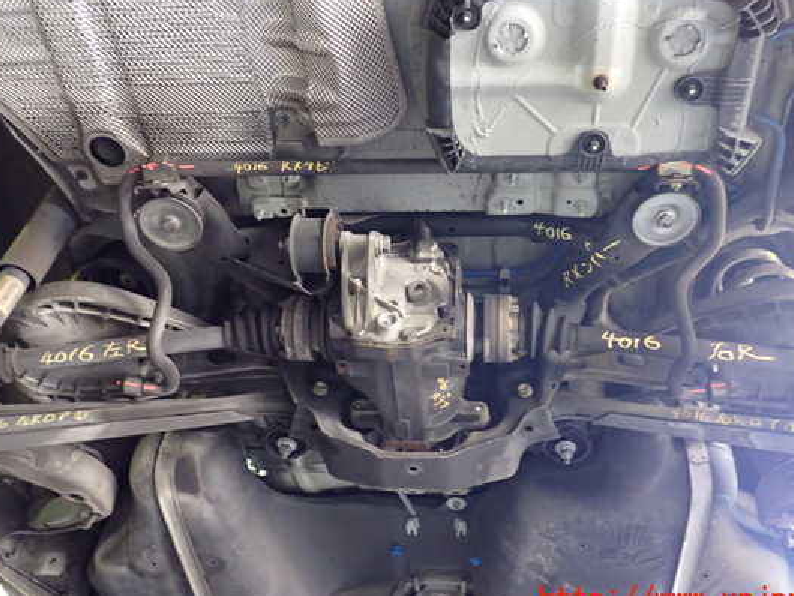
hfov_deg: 53.9
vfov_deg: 41.8
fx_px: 780
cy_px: 282
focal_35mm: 34
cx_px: 428
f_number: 2.3
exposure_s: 1/30
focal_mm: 5.4
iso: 640
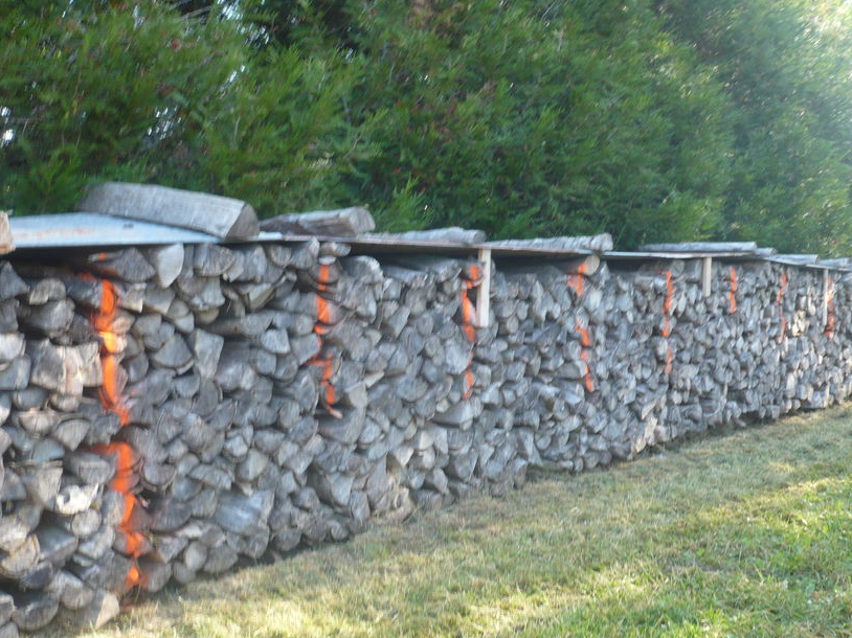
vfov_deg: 33.5
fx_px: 1058
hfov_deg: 43.8
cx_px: 479
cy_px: 373
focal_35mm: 43
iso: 100
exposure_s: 1/60
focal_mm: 5.8
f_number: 2.8
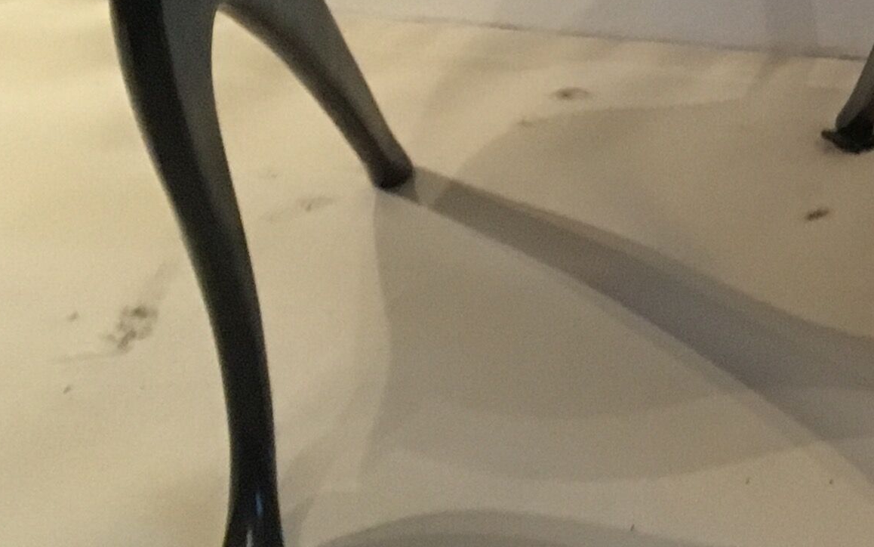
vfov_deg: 11.9
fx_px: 2549
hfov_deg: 17.3
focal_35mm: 107
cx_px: 1358
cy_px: -184
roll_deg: -2.4
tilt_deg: -16.9
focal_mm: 4.15
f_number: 2.2
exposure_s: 1/33
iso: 250
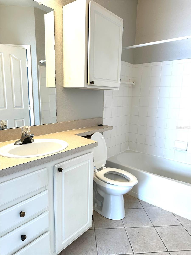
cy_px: 128
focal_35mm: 24
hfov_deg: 56.8
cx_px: 96
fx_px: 177
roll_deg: -1.9
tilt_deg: -10.9
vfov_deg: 71.6
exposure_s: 1/120
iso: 50
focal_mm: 6.86
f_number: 1.78
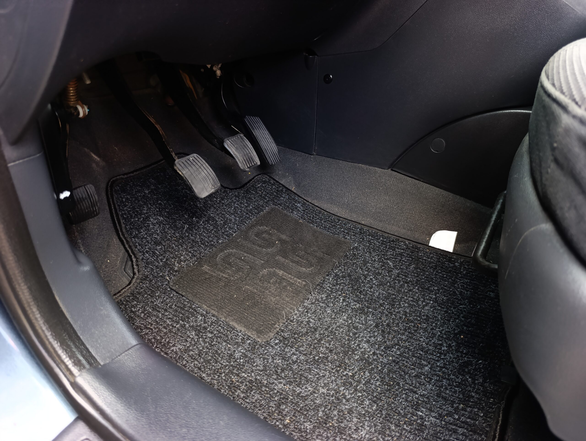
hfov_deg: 73.8
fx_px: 390
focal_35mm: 23
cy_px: 220
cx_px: 293
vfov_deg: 59.0
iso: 640
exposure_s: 1/100
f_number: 1.6
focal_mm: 6.14
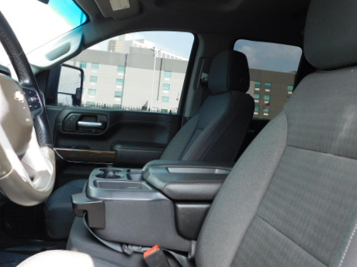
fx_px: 330
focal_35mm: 32
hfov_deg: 56.8
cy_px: 86
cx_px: 167
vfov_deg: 43.5
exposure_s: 1/100
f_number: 3
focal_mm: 4
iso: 125
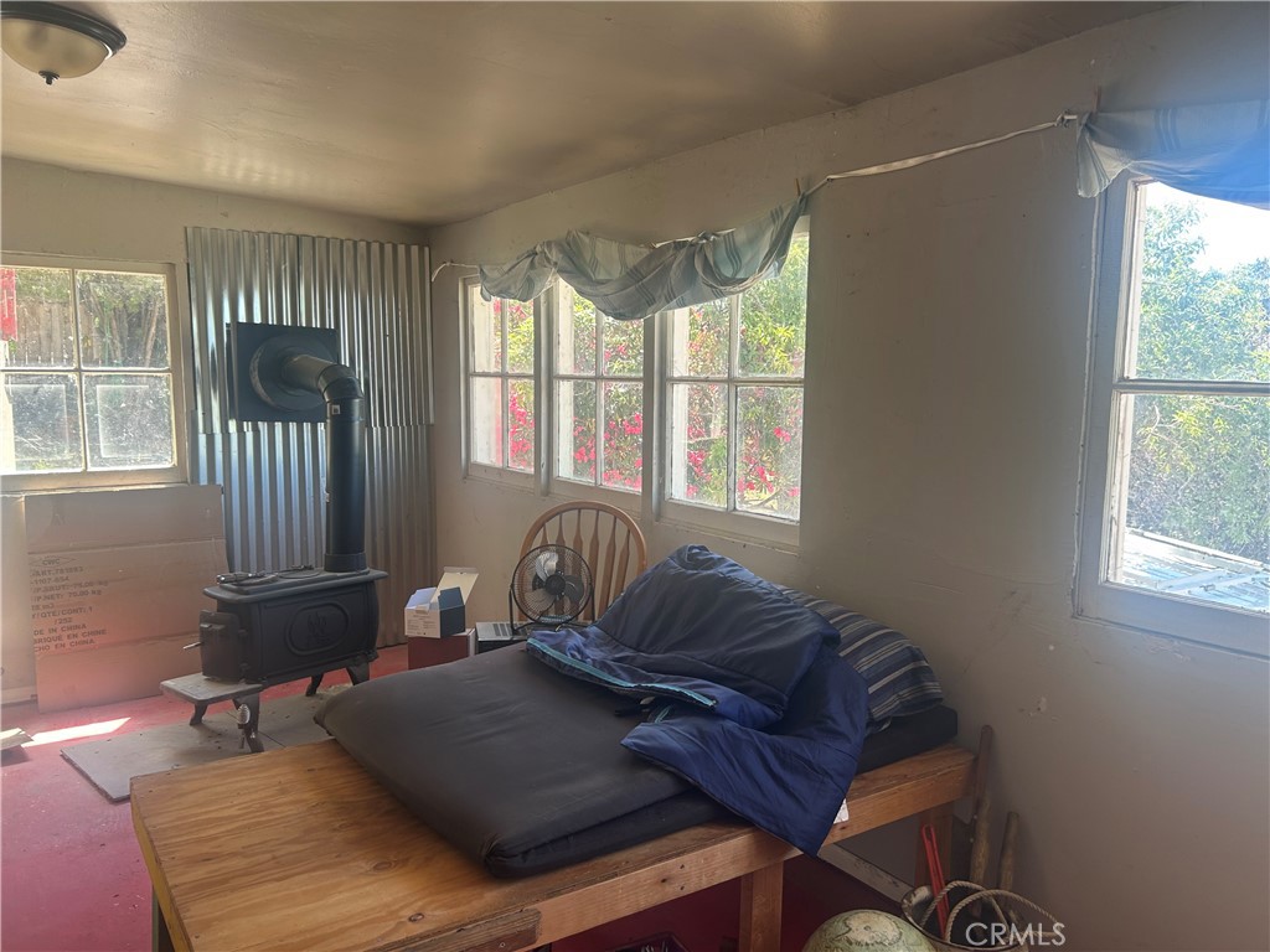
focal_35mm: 26
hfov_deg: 67.3
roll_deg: -1.0
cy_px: 476
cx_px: 635
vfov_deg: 53.1
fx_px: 954
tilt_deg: -5.3
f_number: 1.5
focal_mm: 5.7
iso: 32
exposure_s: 1/125
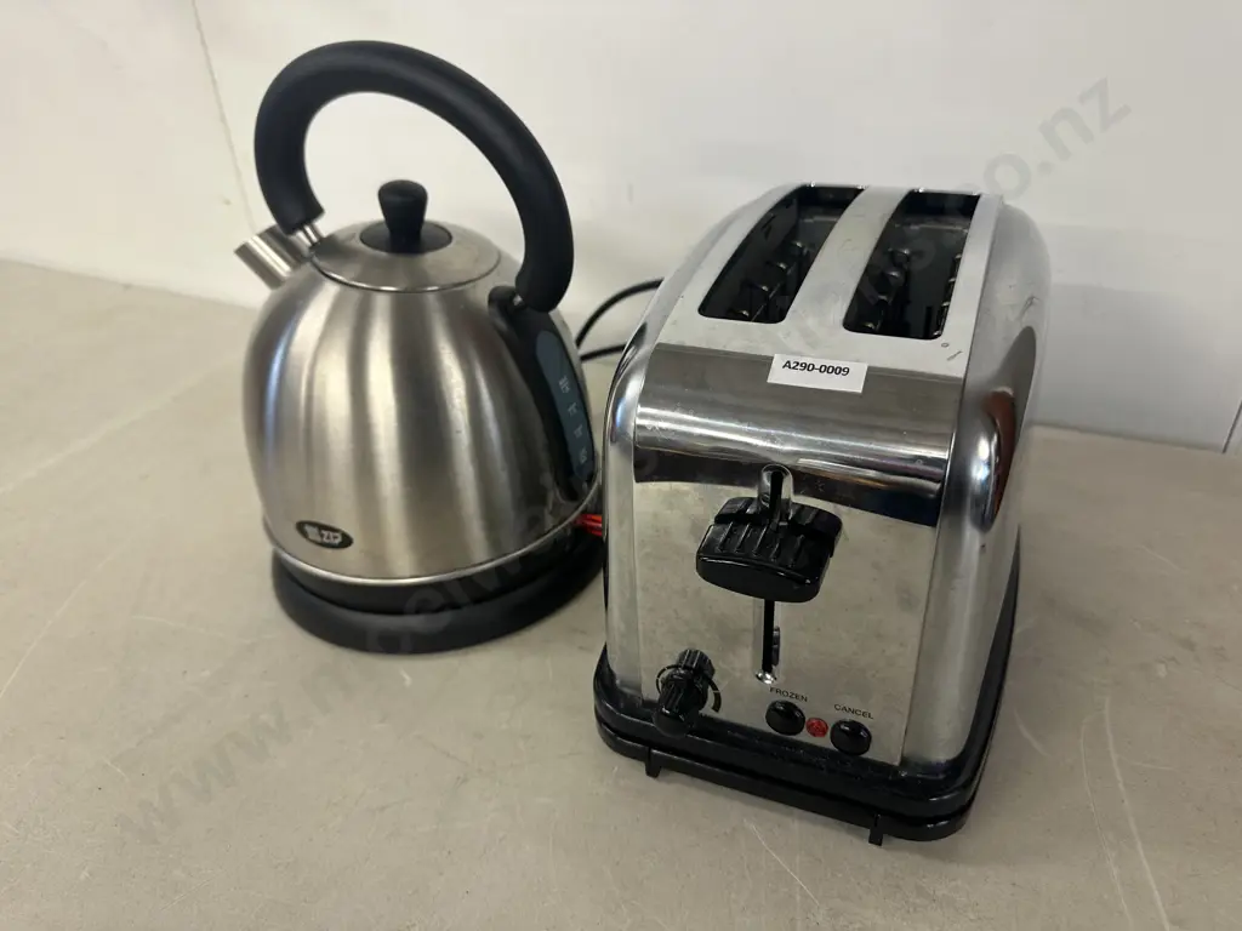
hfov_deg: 71.6
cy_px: 466
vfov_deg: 56.8
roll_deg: +3.1
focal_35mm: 24
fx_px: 861
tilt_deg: -32.3
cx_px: 621
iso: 125
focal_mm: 6.86
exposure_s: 1/50
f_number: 1.78
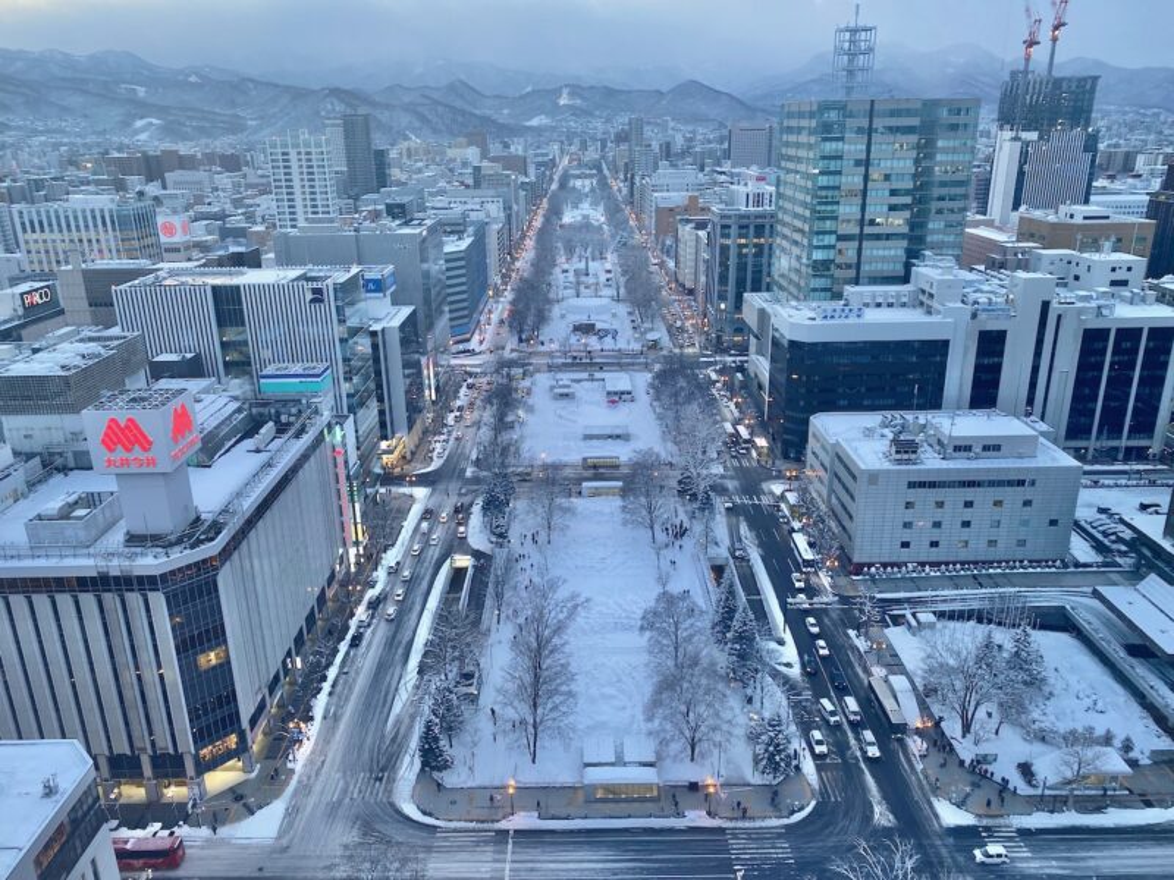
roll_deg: +1.2
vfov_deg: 53.1
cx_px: 587
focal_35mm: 26
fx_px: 882
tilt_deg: -20.0
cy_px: 440
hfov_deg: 67.3
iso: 100
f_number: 1.8
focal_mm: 4.25
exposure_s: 1/100
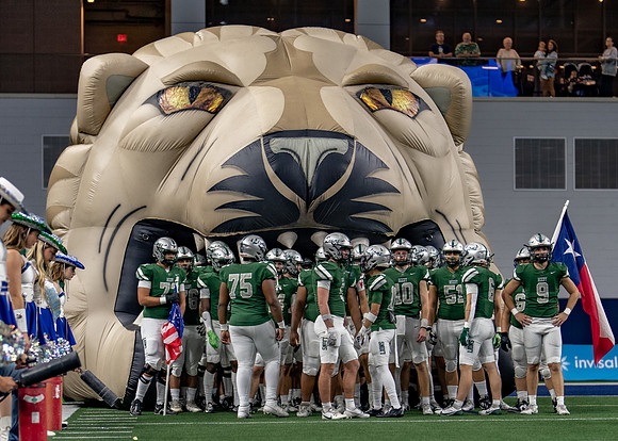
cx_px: 328
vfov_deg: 13.2
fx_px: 1905
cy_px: 338
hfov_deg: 18.4
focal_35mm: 109
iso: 500
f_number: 1.2
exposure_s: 1/1250
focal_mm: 50
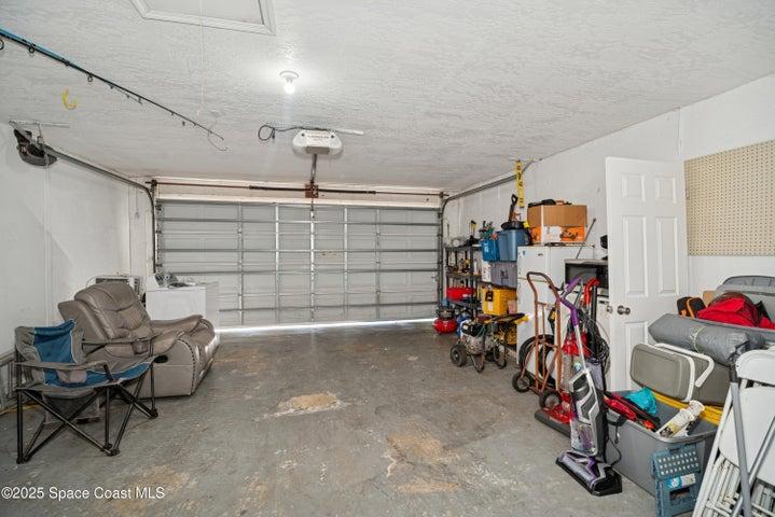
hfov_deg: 100.4
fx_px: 323
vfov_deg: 77.4
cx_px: 388
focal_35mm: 15
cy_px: 258
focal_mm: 15
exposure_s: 1/10
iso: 200
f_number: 8
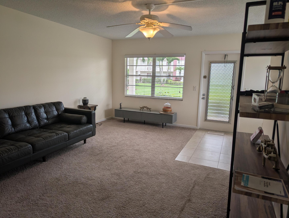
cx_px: 144
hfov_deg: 71.5
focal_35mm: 24
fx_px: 201
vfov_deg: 56.9
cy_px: 109
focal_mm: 6.81
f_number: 1.85
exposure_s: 1/189
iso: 43
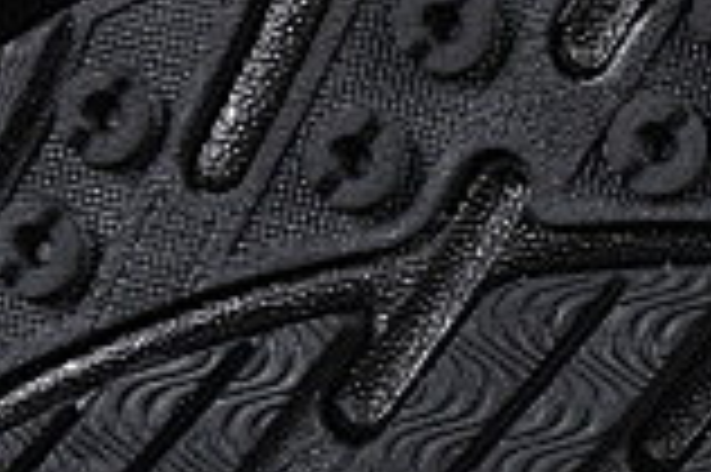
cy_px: 427
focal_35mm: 512
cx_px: 1418
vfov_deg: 2.7
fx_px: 10101
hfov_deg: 4.0
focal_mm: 50
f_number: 6.3
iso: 160
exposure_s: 1/60
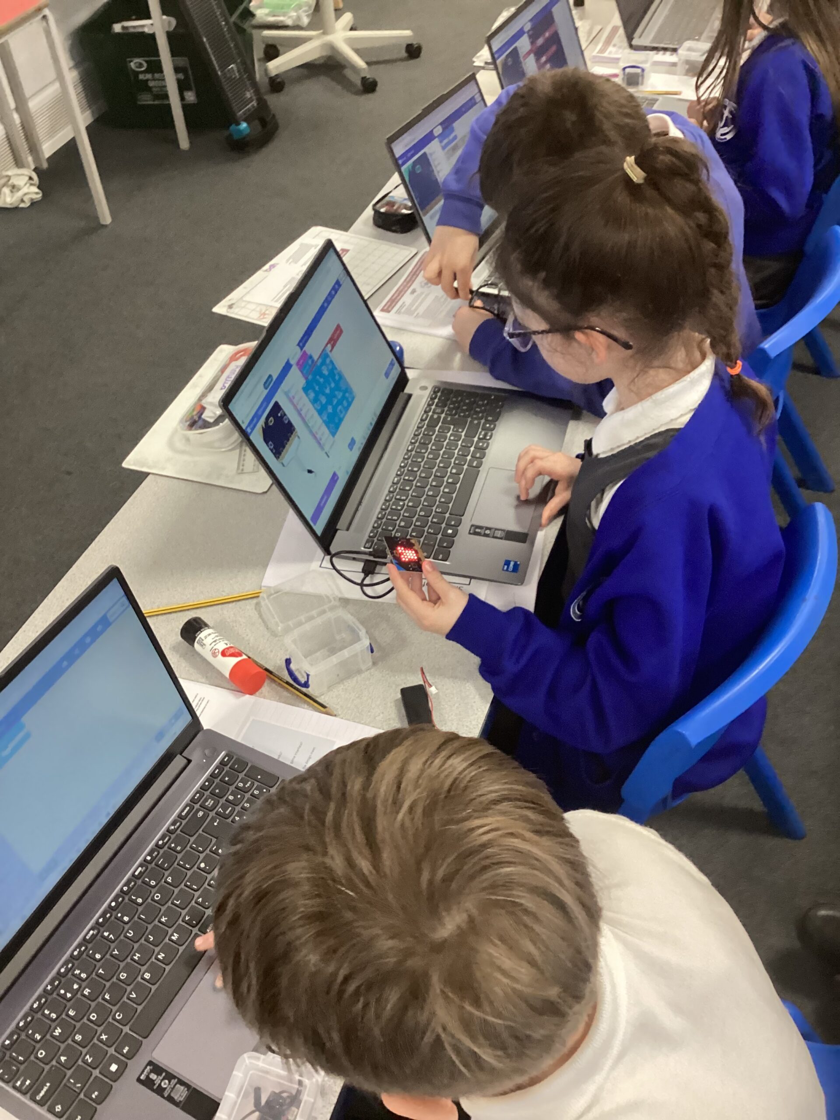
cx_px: 420
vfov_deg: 58.4
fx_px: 1003
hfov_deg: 45.4
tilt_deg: -46.2
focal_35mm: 31
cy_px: 560
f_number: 2.4
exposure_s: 1/50
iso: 320
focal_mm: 3.3
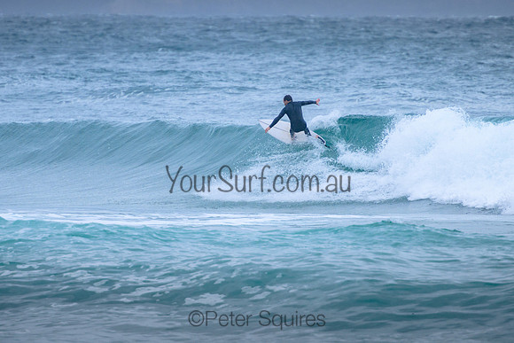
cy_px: 134
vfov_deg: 2.5
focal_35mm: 550
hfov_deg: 3.7
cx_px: 253
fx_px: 7856
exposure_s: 1/2000
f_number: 5.6
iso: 640
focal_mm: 400
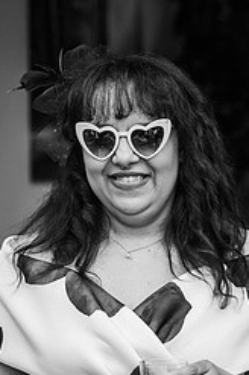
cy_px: 243
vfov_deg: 13.3
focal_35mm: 155
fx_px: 1613
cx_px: 197
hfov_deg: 8.8
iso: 100
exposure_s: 1/500
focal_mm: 85
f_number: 3.2
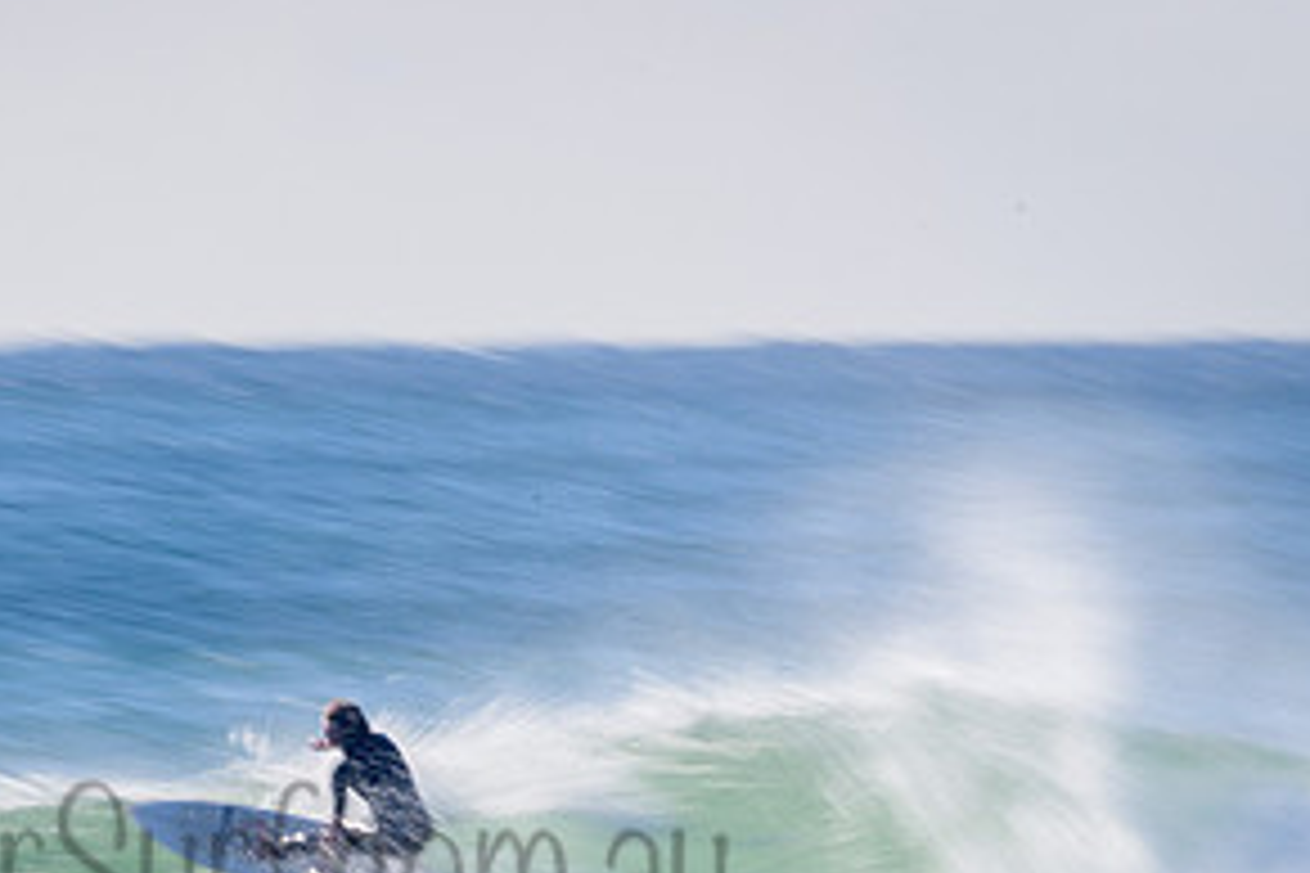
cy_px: 812
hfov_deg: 2.0
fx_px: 37077
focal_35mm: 1019
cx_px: 268
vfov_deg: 1.3
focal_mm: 500
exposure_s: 1/20
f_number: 20
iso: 125
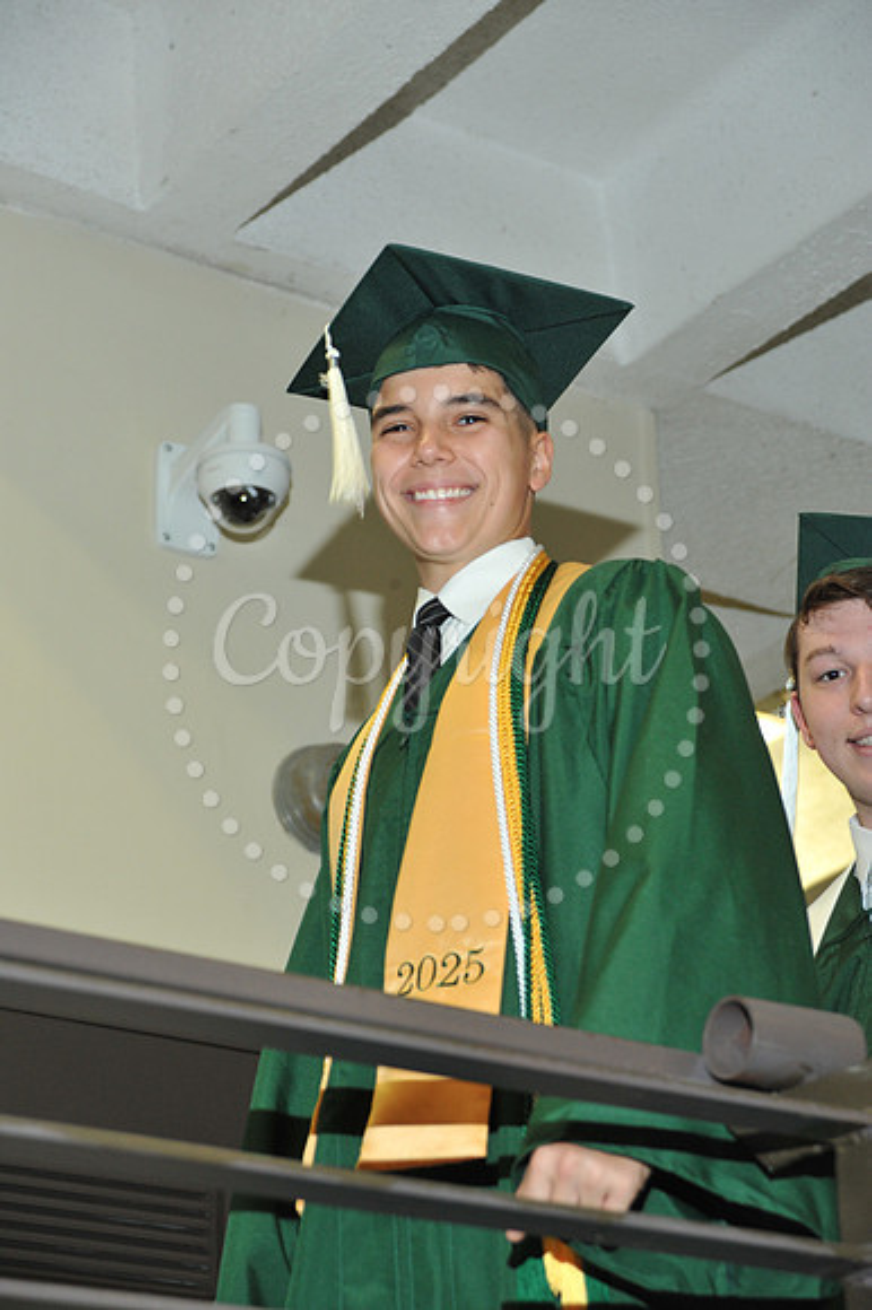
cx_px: 436
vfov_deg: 19.5
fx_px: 3819
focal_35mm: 105
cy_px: 655
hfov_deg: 13.0
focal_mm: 105
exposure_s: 1/80
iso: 1600
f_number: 6.3
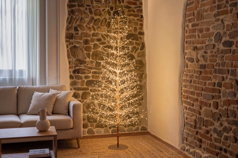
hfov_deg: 54.5
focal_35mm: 35
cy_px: 79
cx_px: 119
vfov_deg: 37.7
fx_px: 231
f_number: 6.3
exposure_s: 1/50
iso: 1250
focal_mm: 35
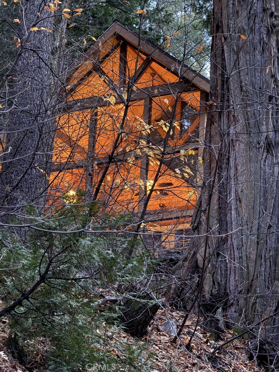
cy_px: 186
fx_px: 1290
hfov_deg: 12.3
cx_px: 140
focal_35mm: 120
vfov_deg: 16.4
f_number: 2.8
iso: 1600
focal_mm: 15.66
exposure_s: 1/7
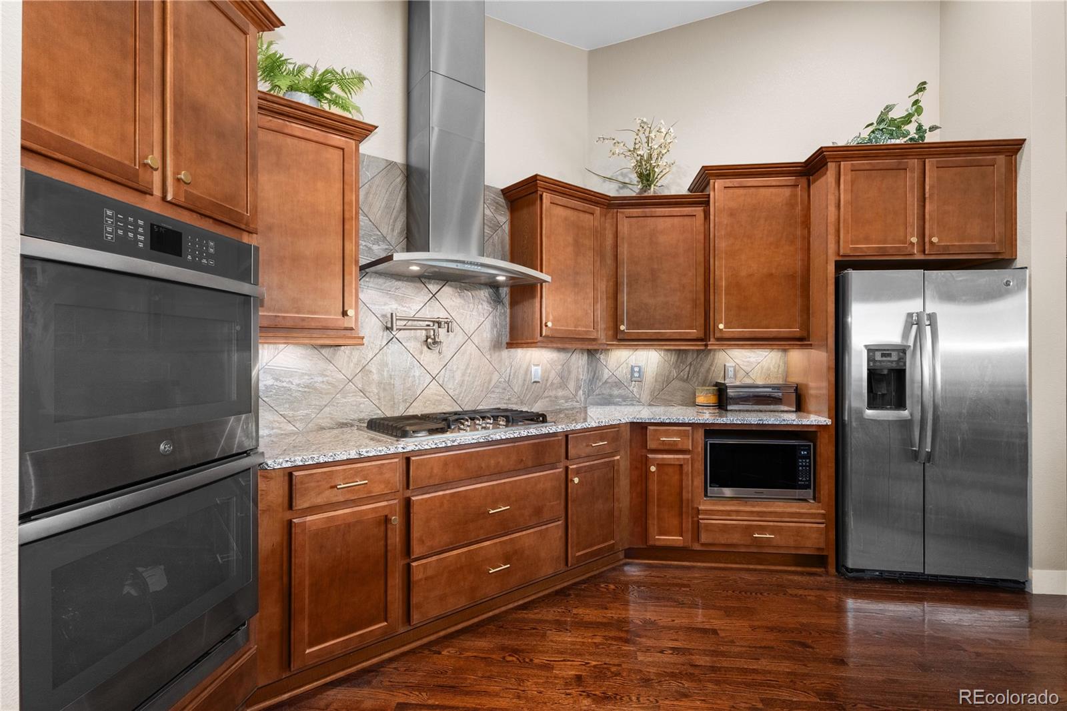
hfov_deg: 96.7
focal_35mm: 16
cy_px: 356
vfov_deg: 73.7
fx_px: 474
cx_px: 534
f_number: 8
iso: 800
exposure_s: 1/1.67
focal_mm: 16
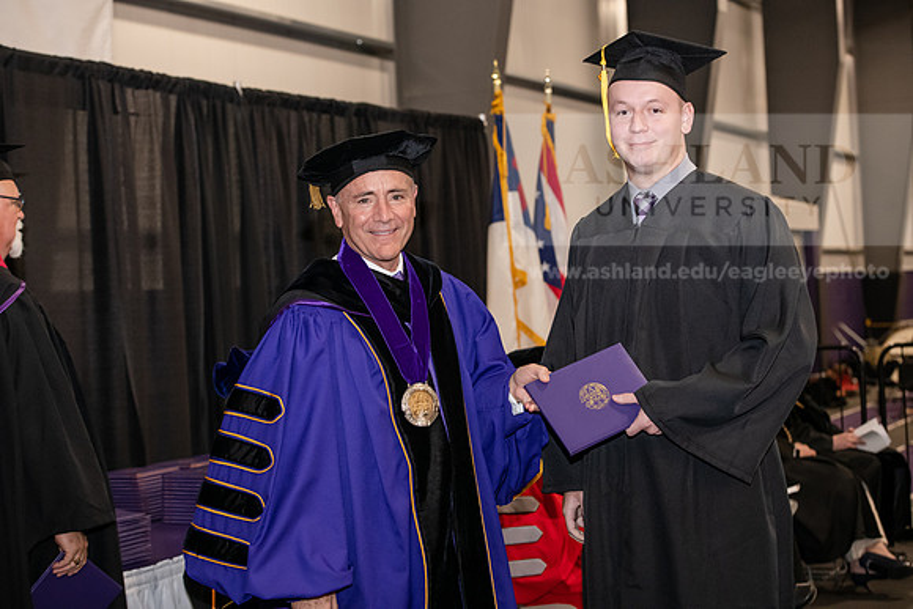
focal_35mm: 70
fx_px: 1776
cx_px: 456
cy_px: 304
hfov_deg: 28.8
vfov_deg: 19.5
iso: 2500
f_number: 5
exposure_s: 1/200
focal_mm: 70
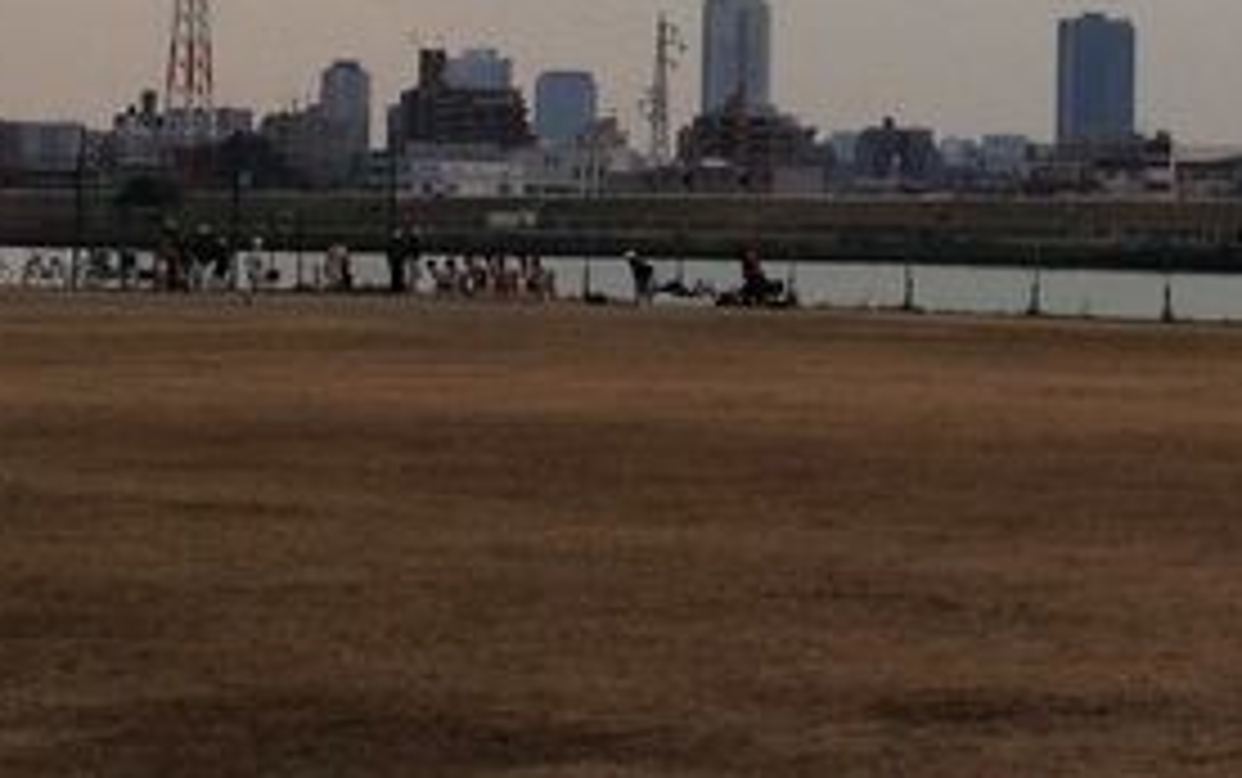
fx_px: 2913
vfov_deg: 14.4
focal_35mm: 86
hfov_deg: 22.8
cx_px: 1336
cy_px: -297
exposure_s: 1/2632
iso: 64
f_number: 2.4
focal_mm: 4.28
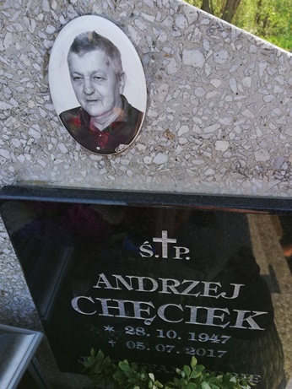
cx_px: 146
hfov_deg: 51.4
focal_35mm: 27
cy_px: 194
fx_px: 304
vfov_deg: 65.3
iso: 50
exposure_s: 1/189
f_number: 2.2
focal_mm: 3.81
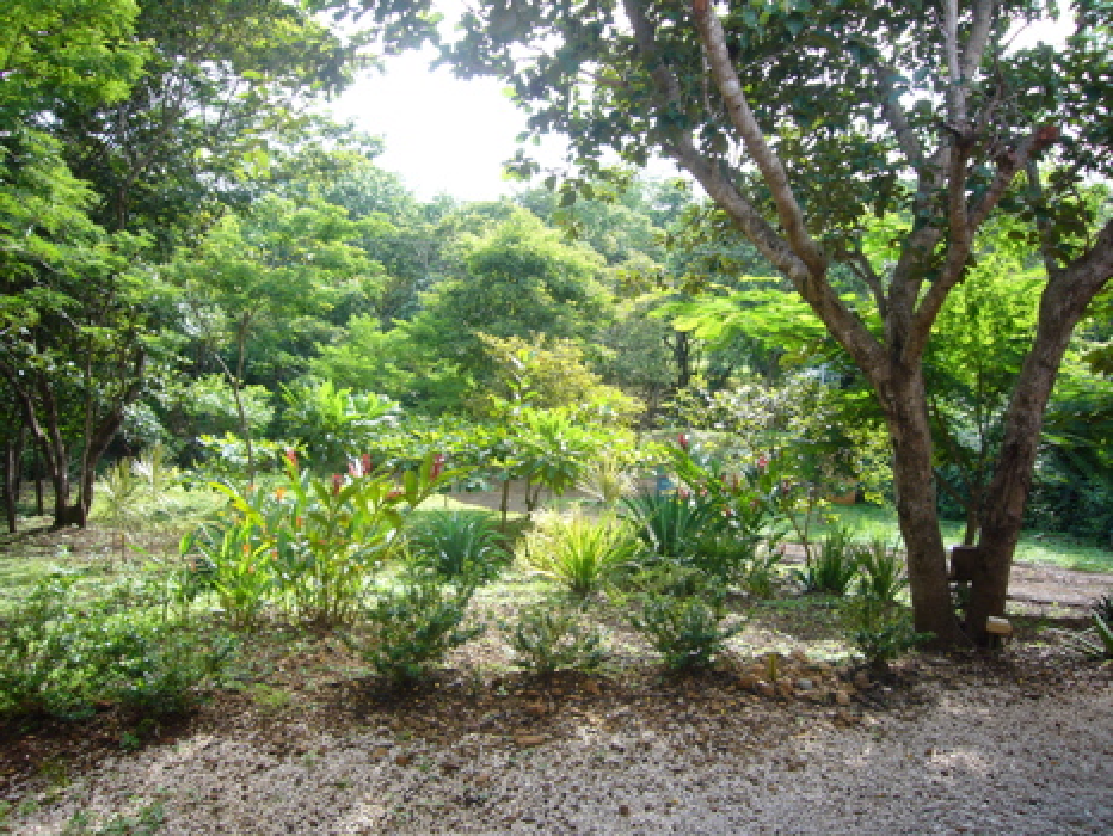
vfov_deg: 49.8
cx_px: 556
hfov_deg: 63.4
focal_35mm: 28
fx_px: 901
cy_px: 418
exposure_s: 1/125
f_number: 2.8
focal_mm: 4.6
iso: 80
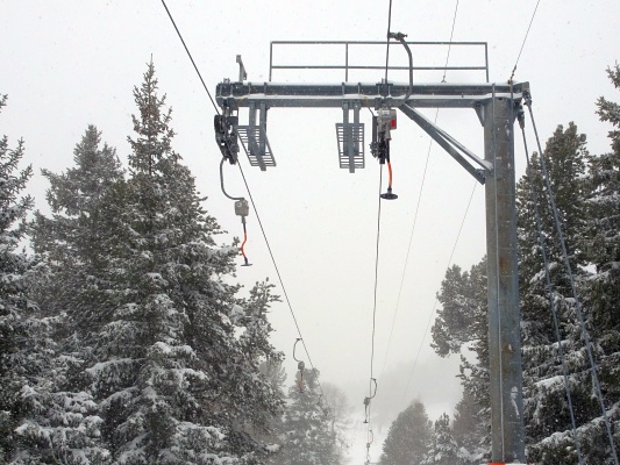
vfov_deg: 39.3
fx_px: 645
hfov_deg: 51.2
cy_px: 305
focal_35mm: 36
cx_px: 349
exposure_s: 1/800
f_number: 3.5
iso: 80
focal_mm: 4.1
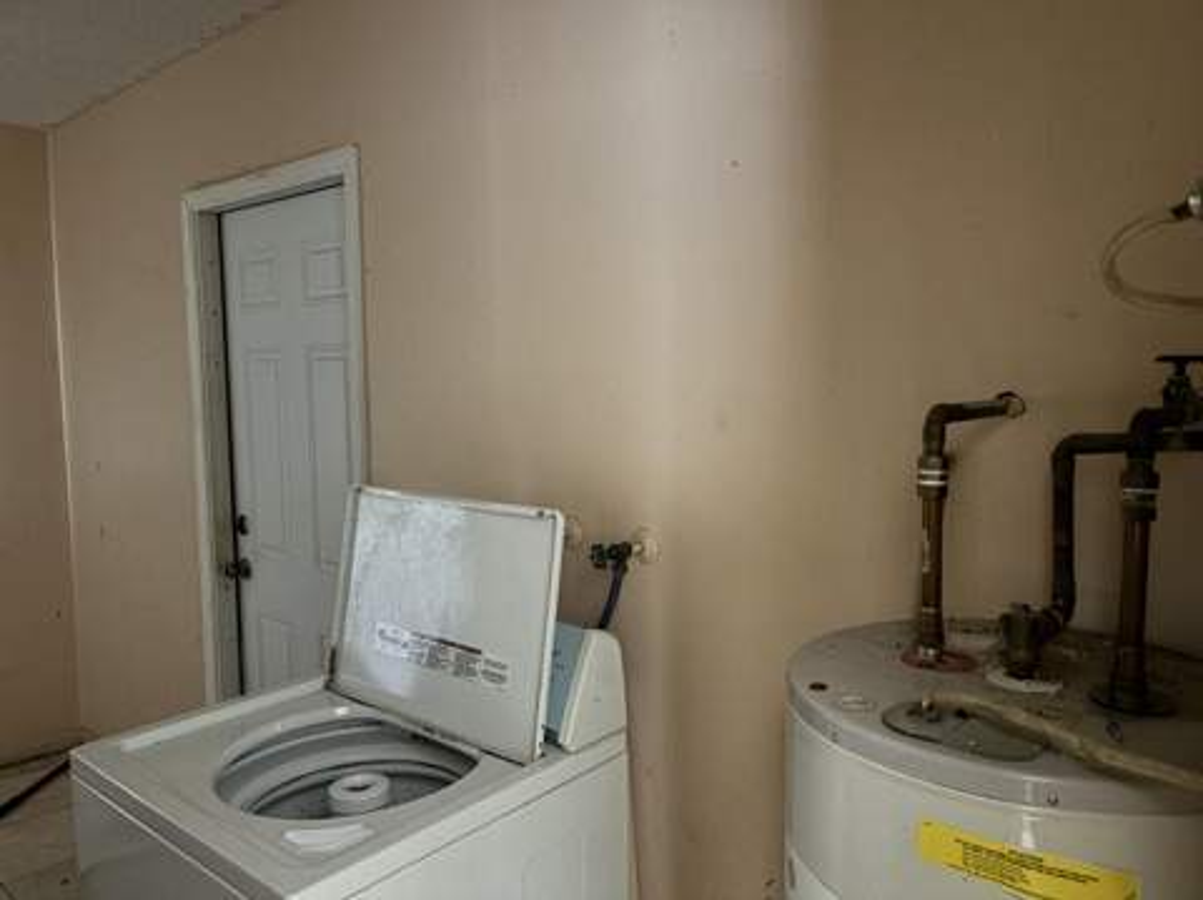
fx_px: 903
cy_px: 450
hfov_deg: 67.4
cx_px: 602
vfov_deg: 53.0
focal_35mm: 26
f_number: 1.6
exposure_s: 1/24
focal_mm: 5.96
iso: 1000
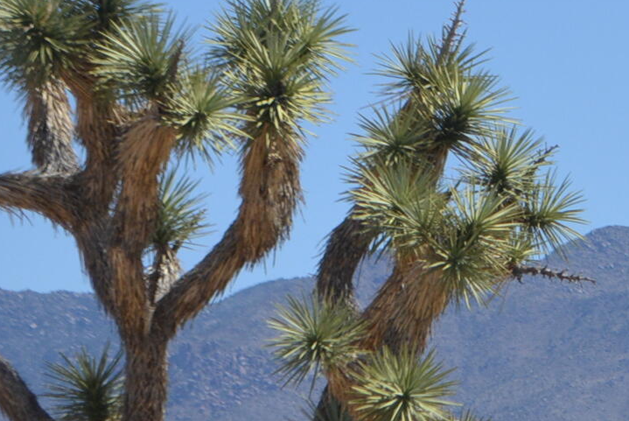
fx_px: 6000
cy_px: 247
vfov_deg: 4.0
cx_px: 1108
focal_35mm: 343
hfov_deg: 5.9
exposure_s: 1/1600
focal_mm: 55
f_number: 7.1
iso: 400
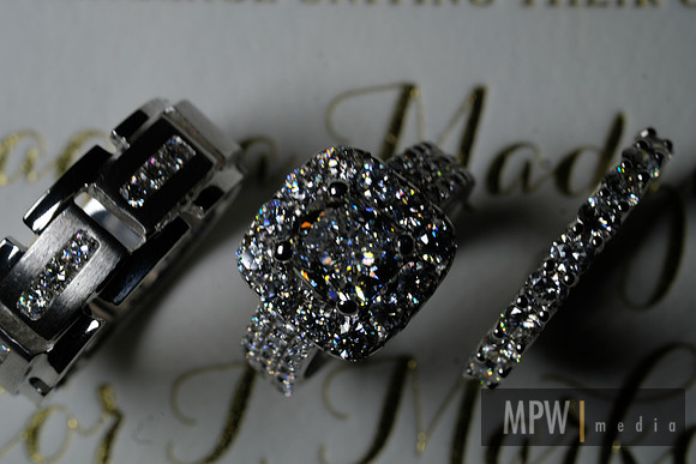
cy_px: 232
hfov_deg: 22.6
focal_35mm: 90
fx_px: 1740
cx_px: 348
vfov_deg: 15.2
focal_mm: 60
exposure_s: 1/125
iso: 250
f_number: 11
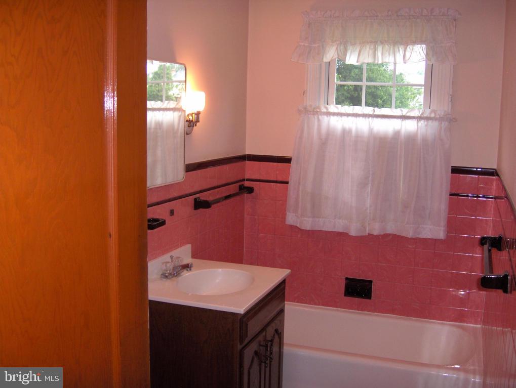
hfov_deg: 47.8
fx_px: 582
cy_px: 194
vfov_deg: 36.9
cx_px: 258
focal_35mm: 39
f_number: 2.8
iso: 132
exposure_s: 1/60
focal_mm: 8
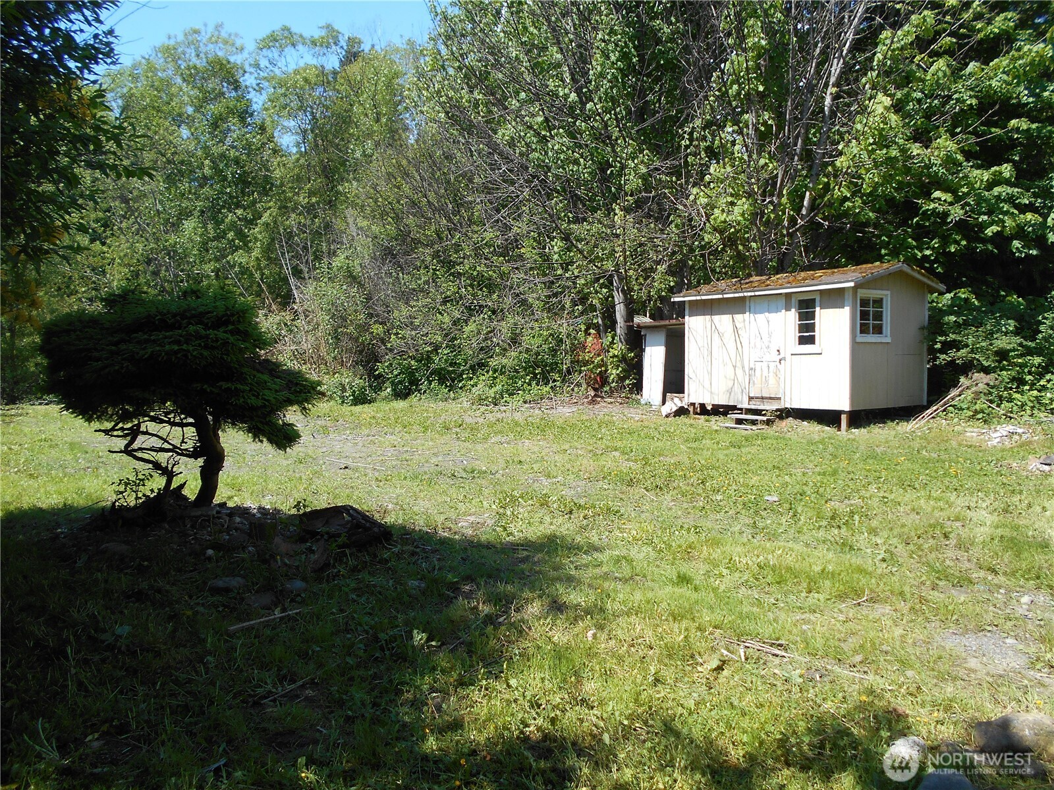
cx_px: 527
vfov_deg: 53.1
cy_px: 395
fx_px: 792
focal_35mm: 26
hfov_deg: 67.3
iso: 80
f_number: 3.2
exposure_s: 1/500
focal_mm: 4.6
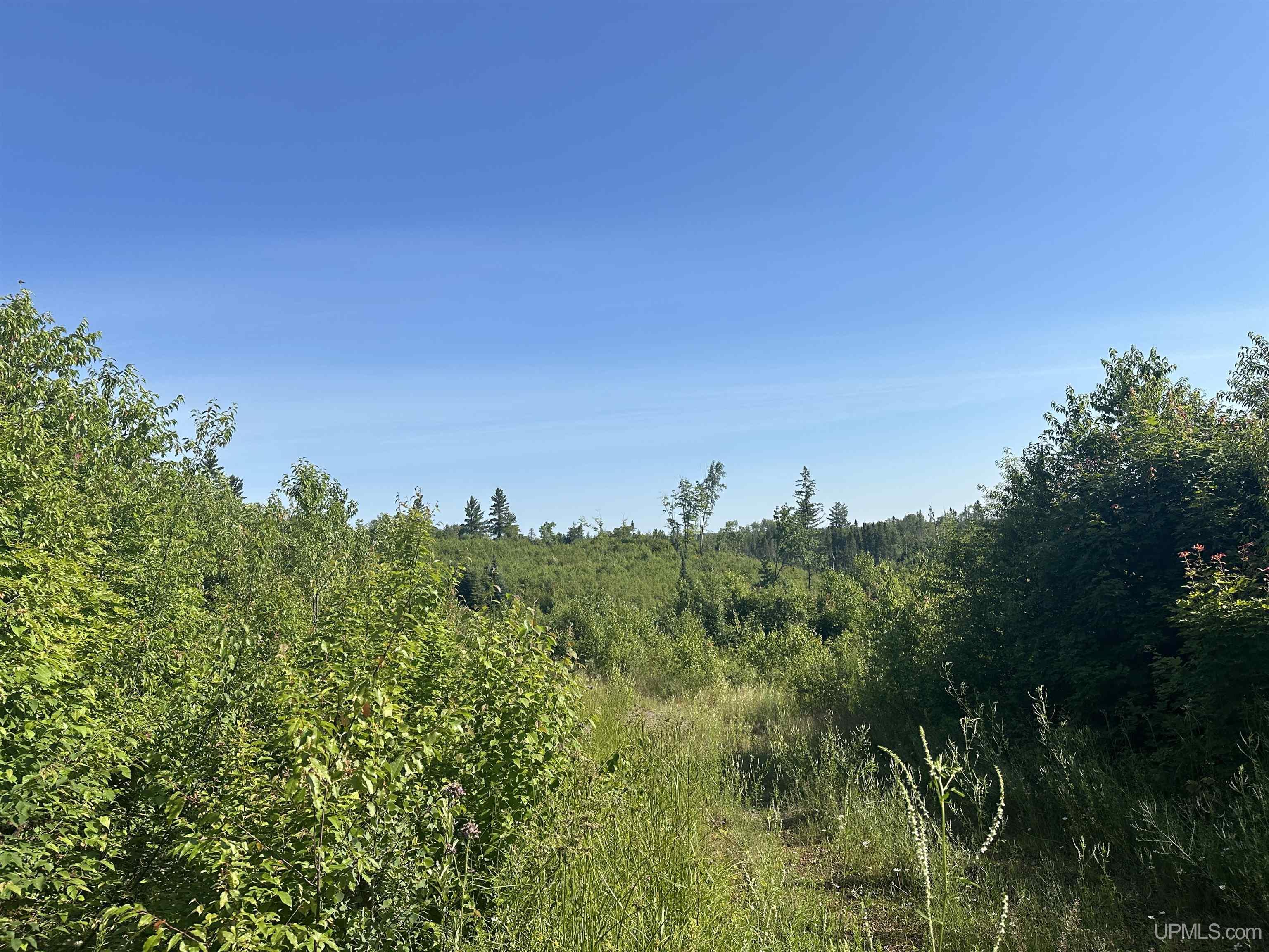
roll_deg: +3.6
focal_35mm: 24
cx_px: 634
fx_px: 880
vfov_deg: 56.8
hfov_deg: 71.6
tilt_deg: +5.0
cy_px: 476
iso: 80
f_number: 1.78
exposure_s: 1/4762
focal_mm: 6.86
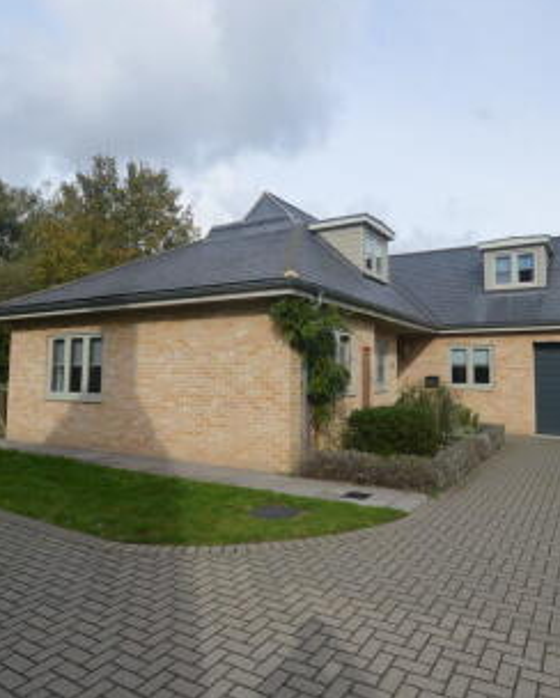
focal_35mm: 22
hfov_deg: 63.0
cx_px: 317
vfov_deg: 74.9
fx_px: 455
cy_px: 336
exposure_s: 1/200
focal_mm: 10
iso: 100
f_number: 7.1
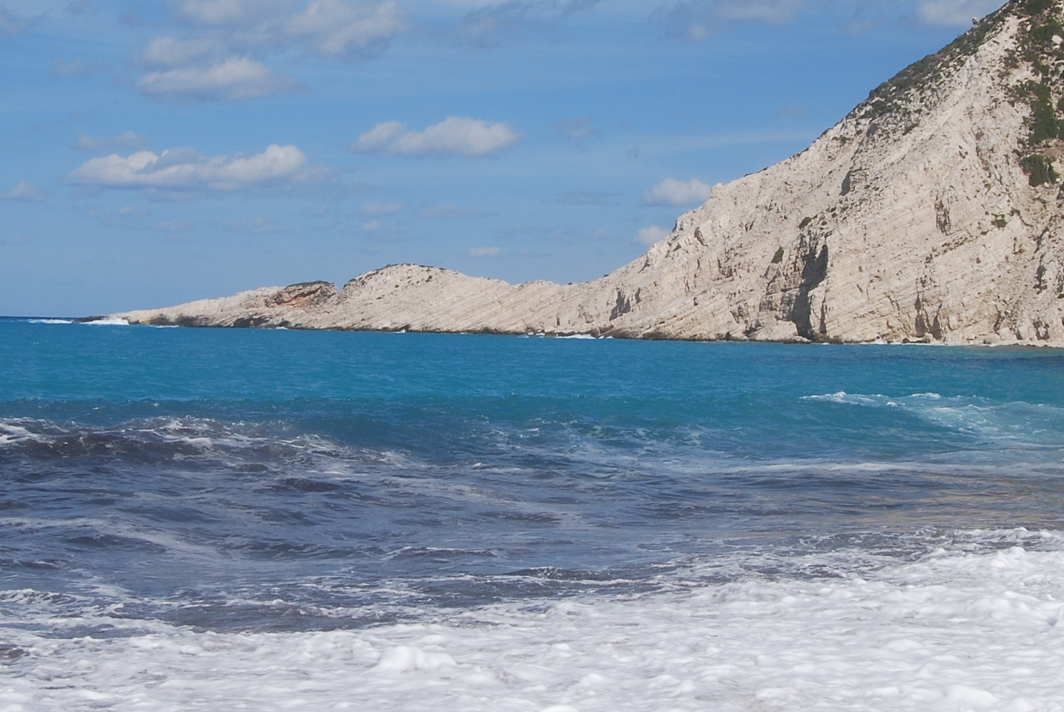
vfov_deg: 22.7
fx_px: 1775
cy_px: 295
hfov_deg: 33.4
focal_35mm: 60
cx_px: 547
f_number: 10
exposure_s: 1/250
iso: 110
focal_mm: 18
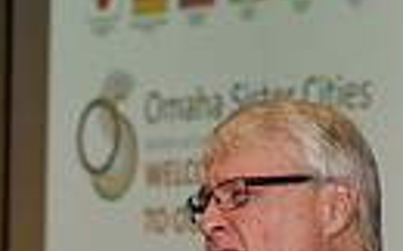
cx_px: 146
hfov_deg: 6.6
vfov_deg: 4.1
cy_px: 476
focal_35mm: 319
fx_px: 3501
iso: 200
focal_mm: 70
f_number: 5
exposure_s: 1/60
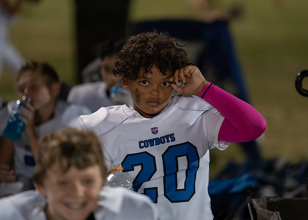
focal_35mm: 160
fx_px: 1399
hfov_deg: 12.6
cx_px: 168
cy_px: 104
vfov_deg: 9.0
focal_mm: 135
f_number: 1.8
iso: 1600
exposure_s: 1/400
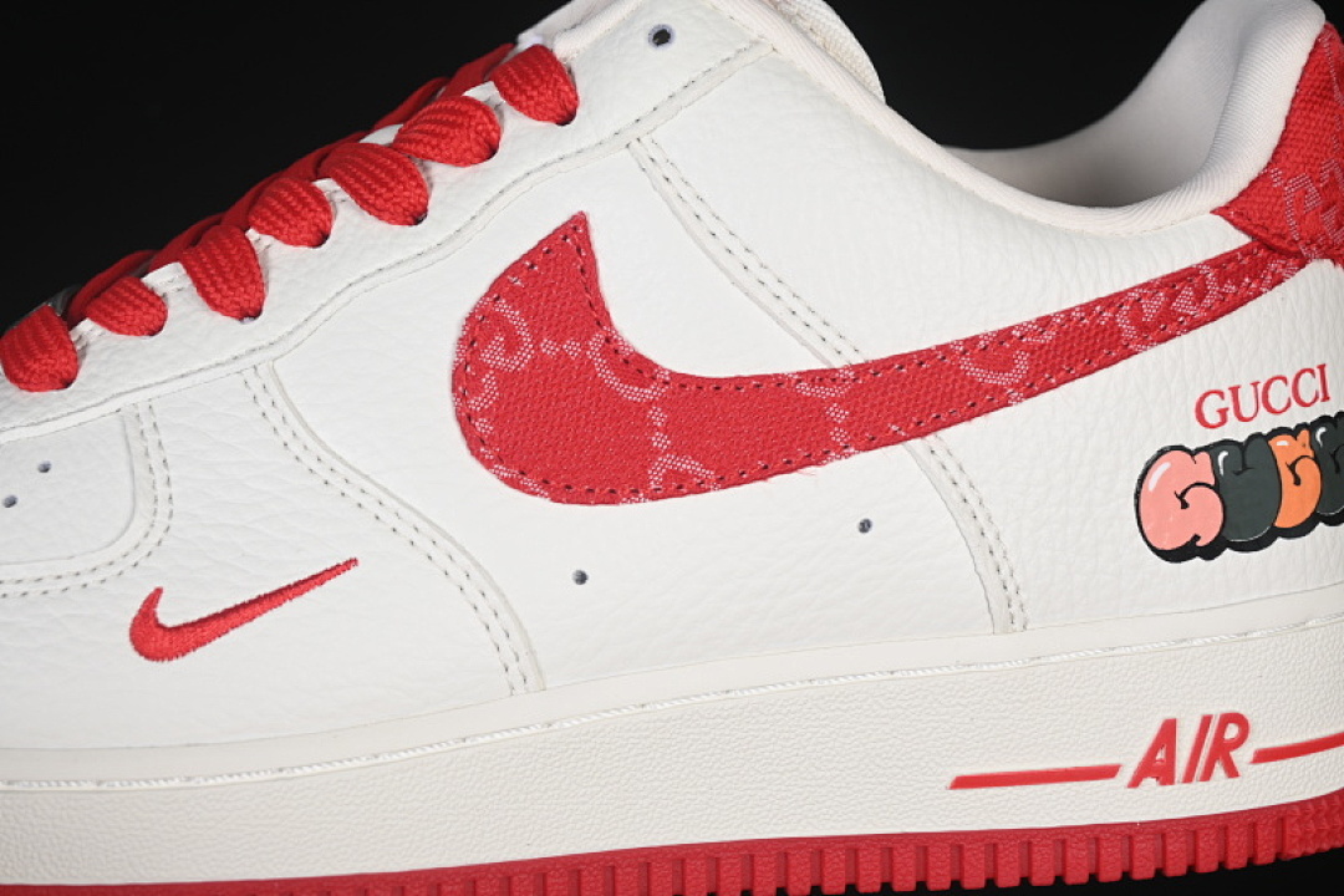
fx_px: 2800
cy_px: 448
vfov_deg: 18.2
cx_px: 672
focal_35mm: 75
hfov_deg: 27.0
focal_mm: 50
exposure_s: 1/100
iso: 160
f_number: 7.1
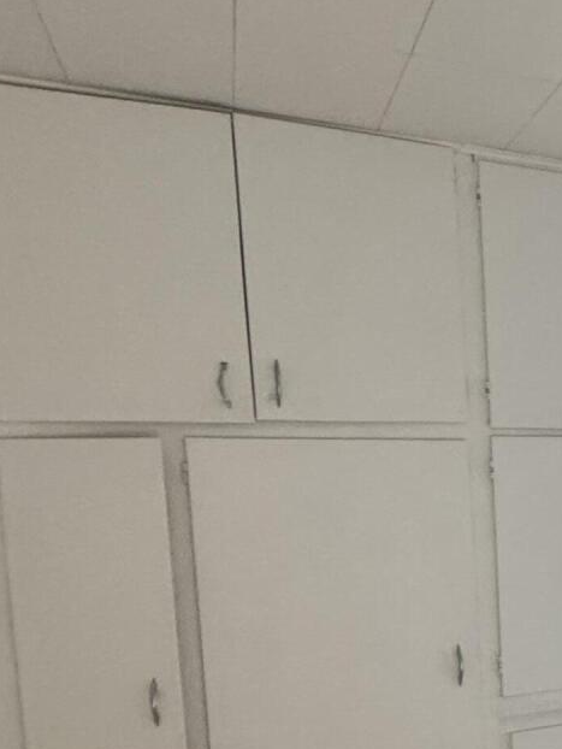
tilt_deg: -6.5
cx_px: 815
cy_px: 582
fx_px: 973
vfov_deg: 40.6
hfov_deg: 25.4
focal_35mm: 45
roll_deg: +1.2
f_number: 2.2
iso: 320
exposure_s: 1/60
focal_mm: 2.22
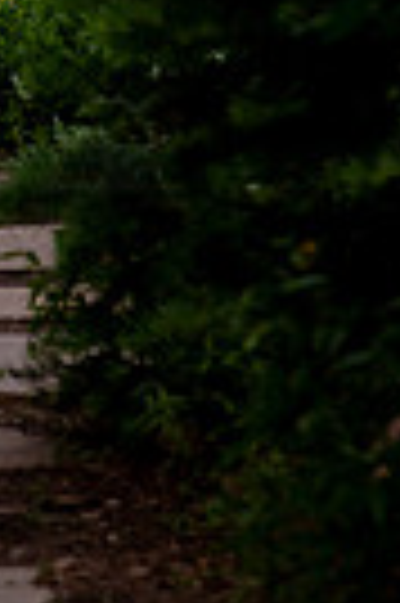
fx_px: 6734
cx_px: -164
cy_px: -22
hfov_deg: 3.4
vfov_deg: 5.1
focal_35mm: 403
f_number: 5
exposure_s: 1/1250
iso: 500
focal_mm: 120
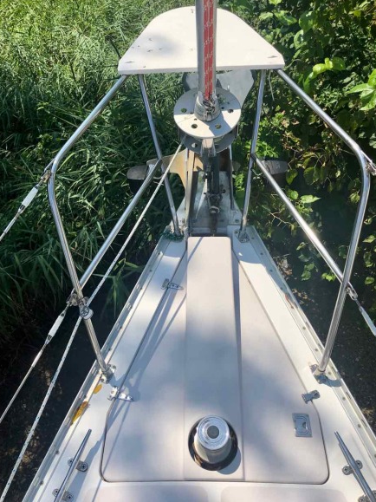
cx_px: 189
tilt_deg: -48.1
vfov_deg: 61.7
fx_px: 420
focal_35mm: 29
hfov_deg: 48.2
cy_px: 244
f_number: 1.8
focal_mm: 3.99
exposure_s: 1/3205
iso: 20
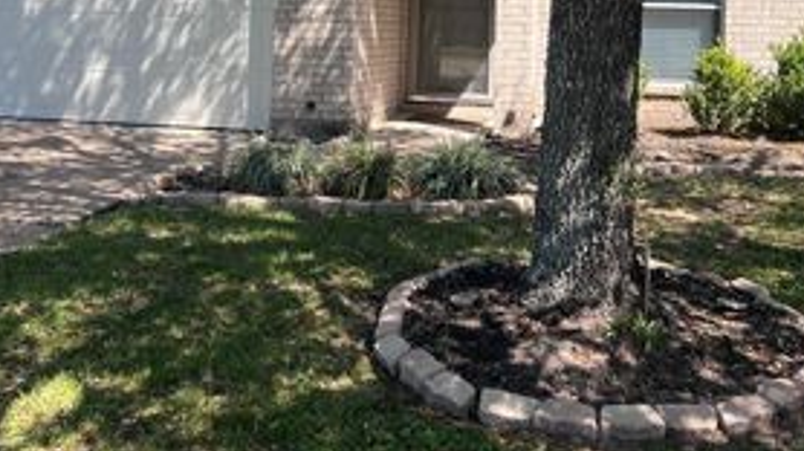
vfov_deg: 22.7
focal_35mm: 51
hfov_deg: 40.6
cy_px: 25
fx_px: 1087
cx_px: 416
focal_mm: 5.7
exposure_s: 1/1344
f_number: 1.5
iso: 50
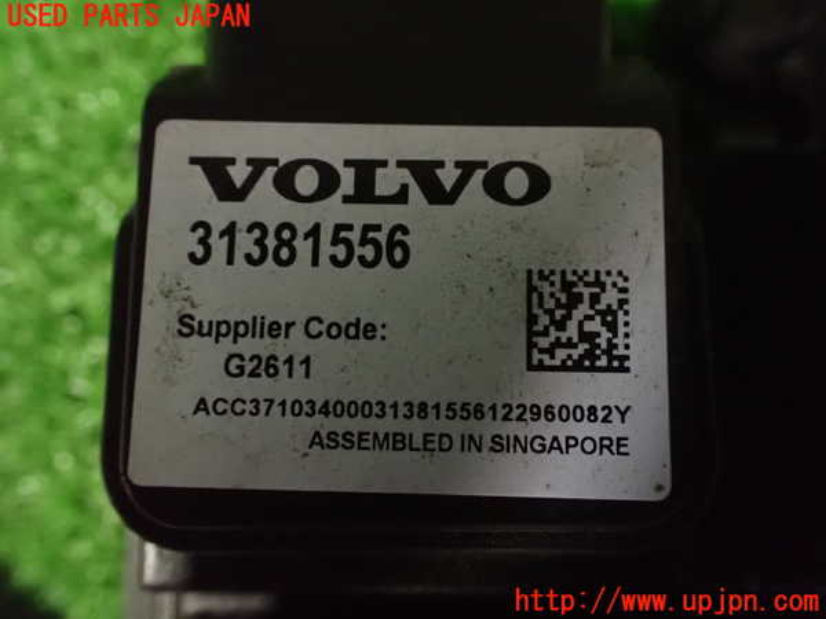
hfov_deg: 60.0
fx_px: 716
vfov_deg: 46.8
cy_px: 310
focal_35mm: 30
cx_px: 413
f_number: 2.3
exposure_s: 1/25
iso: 1600
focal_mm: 5.4
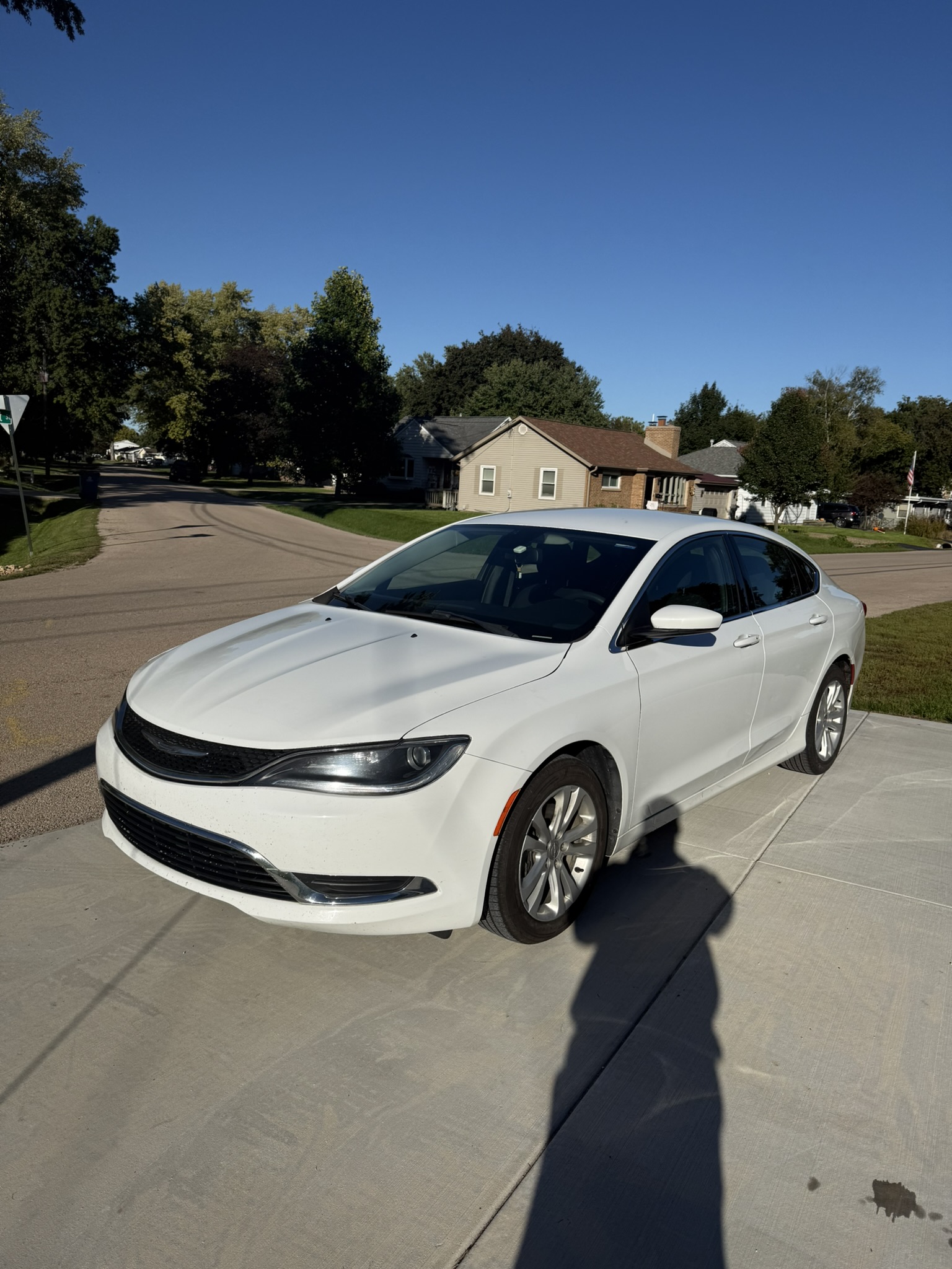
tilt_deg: -10.4
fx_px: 880
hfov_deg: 56.8
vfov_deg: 71.6
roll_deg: -3.6
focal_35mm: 24
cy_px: 634
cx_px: 476
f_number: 1.78
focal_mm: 6.76
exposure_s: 1/10309
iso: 80
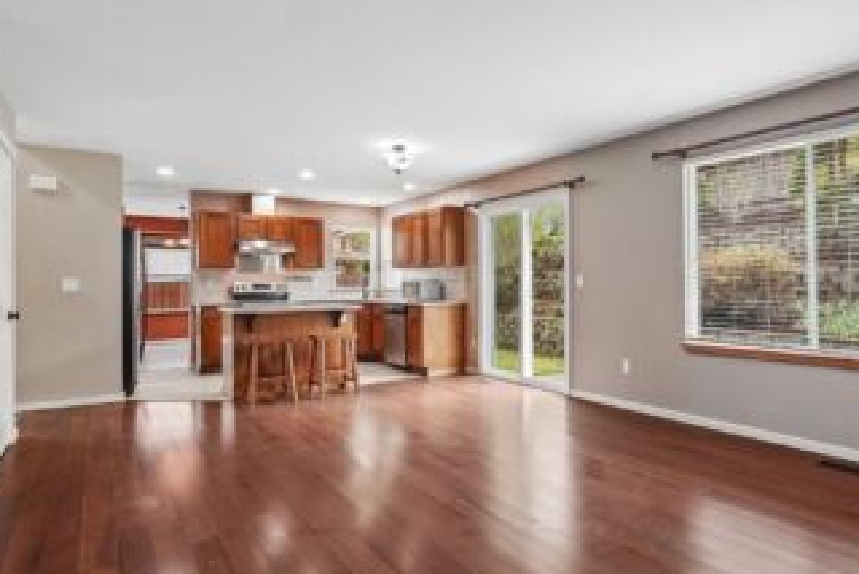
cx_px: 478
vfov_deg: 62.0
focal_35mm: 20
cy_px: 296
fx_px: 478
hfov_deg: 83.6
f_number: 8
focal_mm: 16
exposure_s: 1/40
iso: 1600
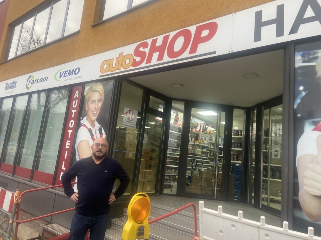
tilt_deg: +9.3
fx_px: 241
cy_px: 120
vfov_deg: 53.1
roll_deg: -5.5
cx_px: 160
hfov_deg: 67.3
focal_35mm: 26
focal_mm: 4.25
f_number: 1.8
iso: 100
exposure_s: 1/121
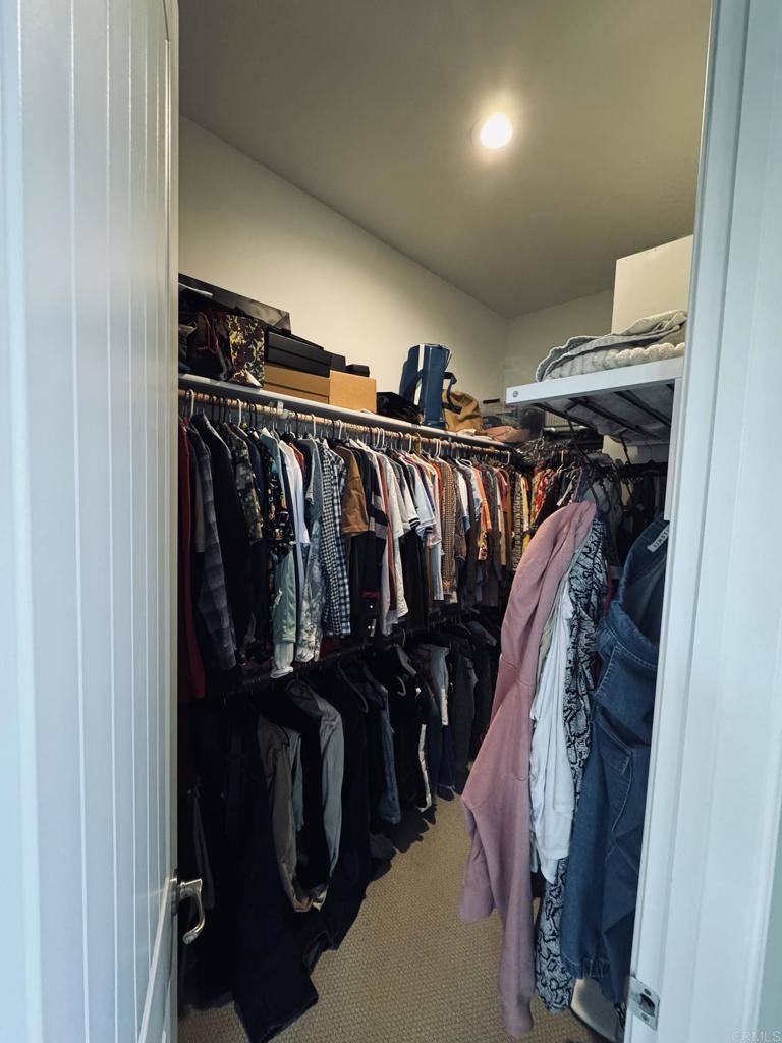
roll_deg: -1.3
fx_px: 422
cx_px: 391
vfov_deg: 102.1
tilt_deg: -2.9
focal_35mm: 14
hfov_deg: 85.7
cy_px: 522
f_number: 2.2
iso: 640
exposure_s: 1/60
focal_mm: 2.22
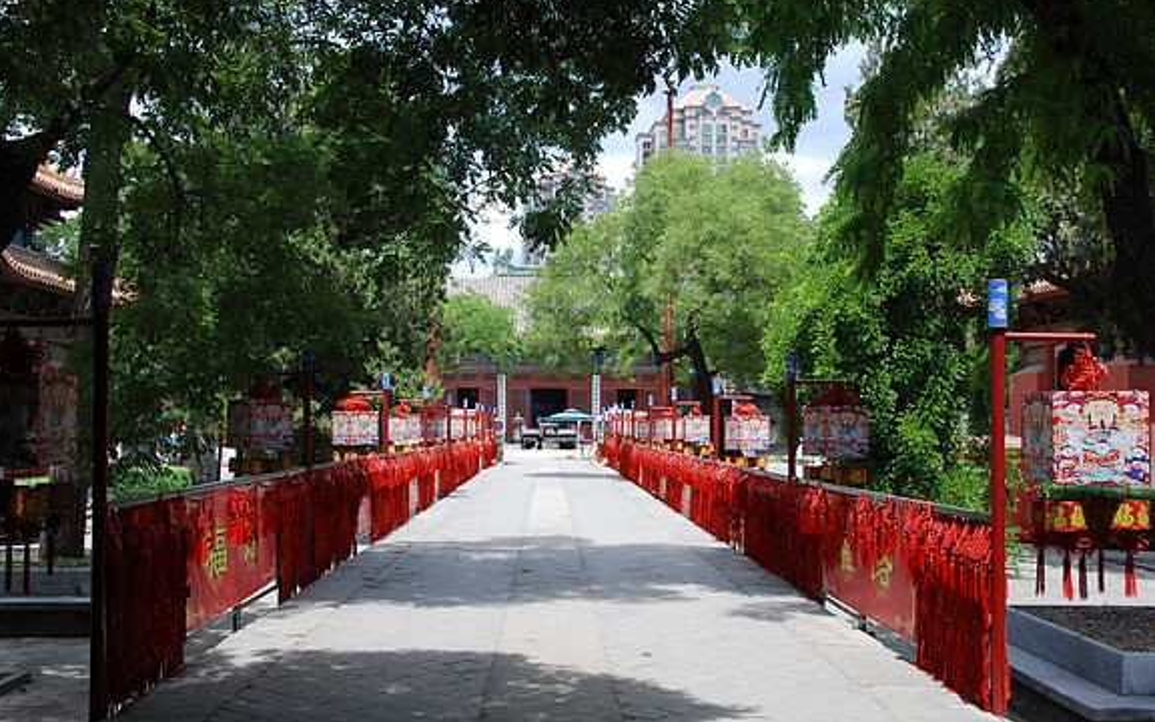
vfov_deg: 34.4
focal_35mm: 37
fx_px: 1165
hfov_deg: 52.7
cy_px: 377
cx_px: 575
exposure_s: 1/250
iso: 250
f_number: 8
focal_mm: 24
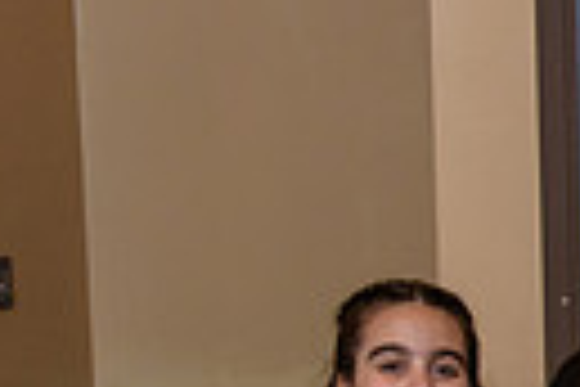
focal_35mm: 157
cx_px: 1039
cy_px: 682
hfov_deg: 12.0
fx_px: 2529
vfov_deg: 8.4
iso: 1600
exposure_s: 1/125
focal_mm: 35
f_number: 3.2
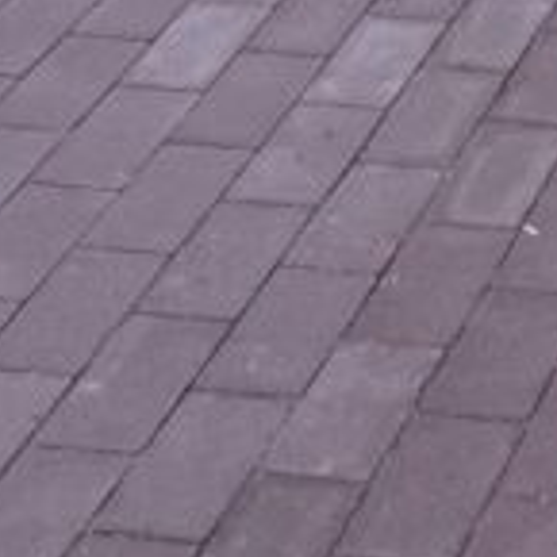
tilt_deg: -7.6
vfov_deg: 9.3
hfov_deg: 10.3
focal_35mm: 162
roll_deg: -0.7
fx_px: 2949
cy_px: -903
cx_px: 922
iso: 50
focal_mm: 5.7
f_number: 1.5
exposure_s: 1/2915
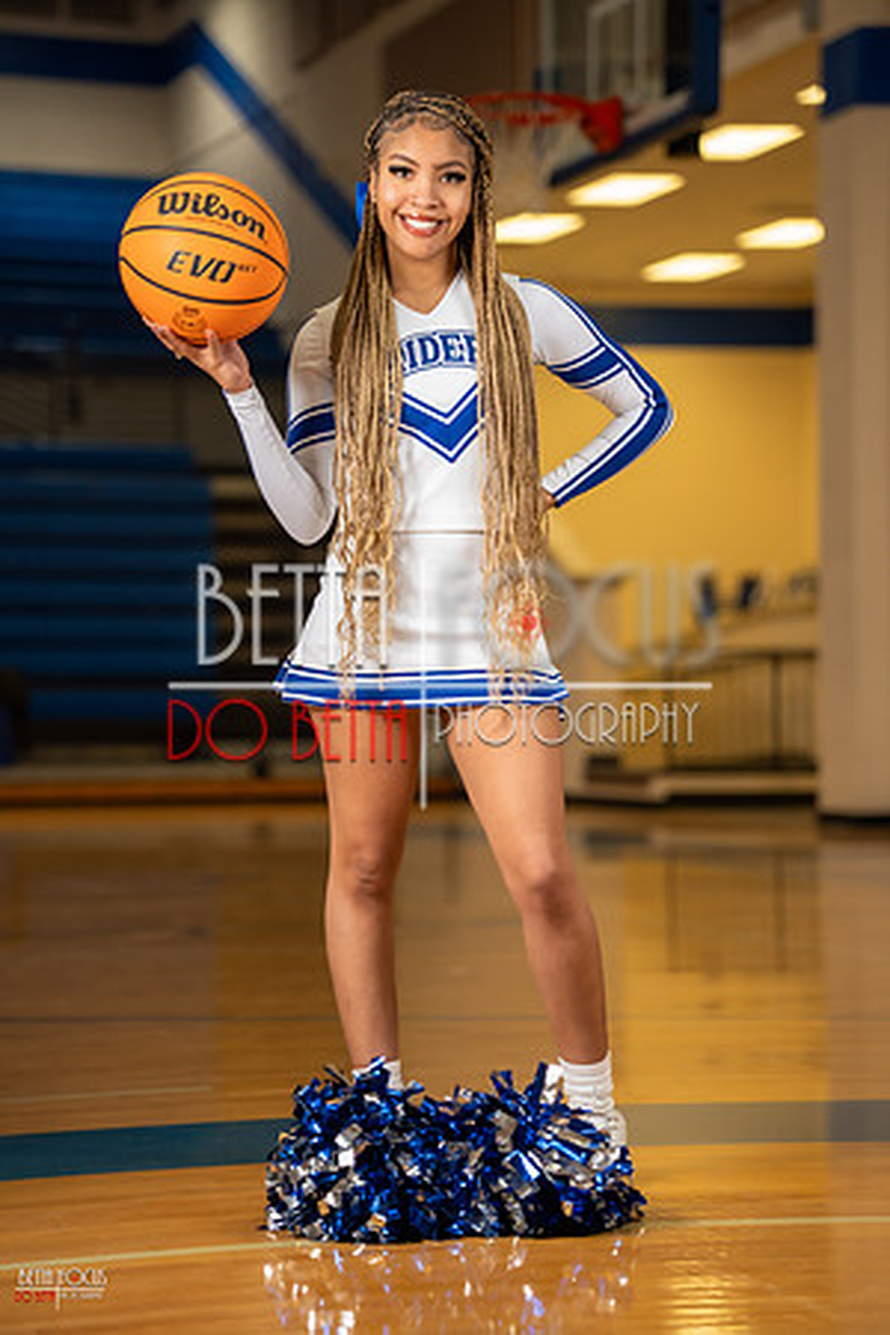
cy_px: 668
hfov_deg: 13.0
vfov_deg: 19.5
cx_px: 445
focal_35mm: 105
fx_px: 3893
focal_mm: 105
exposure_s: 1/160
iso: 640
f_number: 2.8
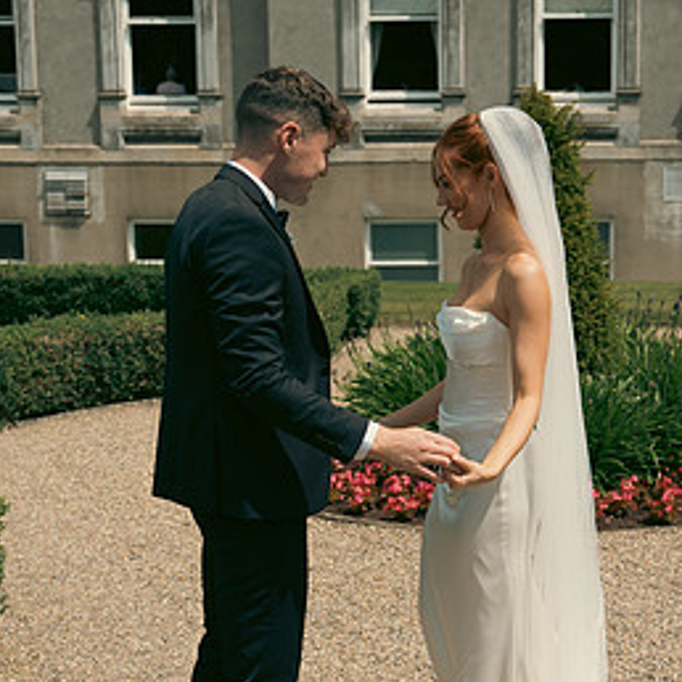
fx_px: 1449
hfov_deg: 26.3
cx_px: 476
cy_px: 424
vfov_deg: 26.4
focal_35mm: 65
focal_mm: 34
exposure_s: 1/2000
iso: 125
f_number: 3.5
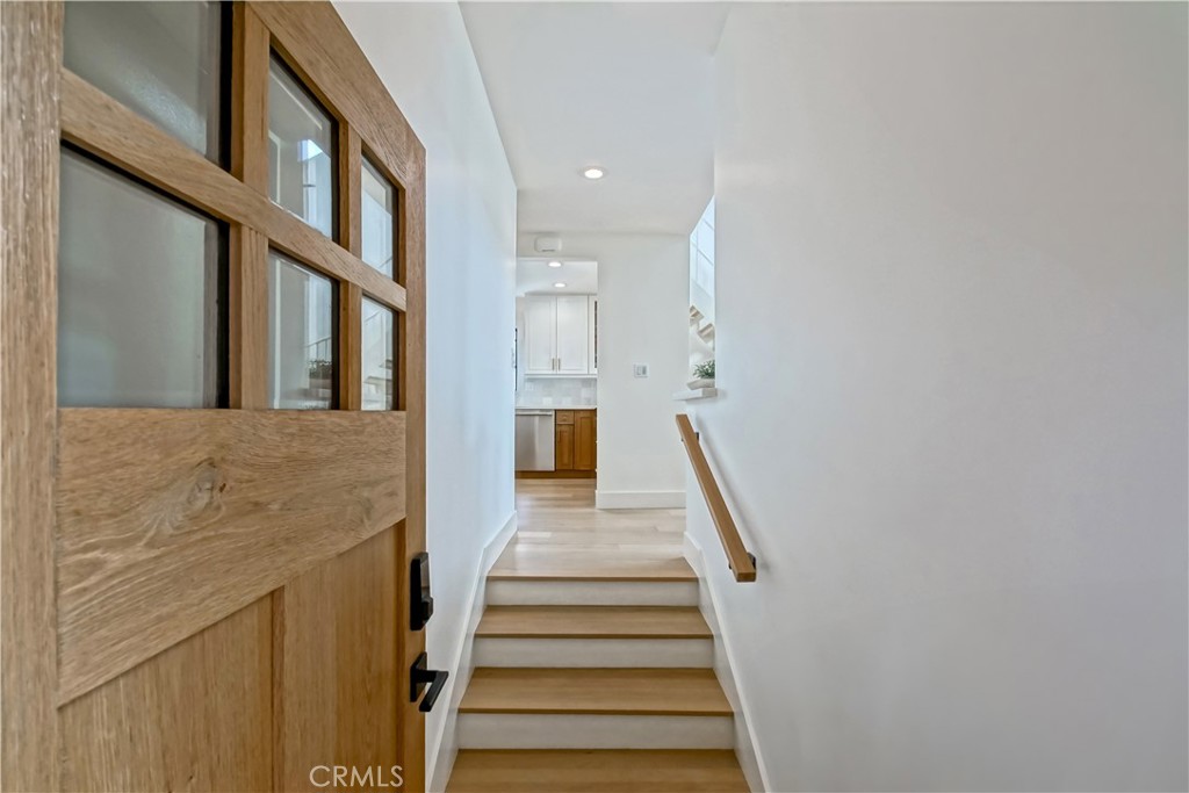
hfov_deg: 100.4
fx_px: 495
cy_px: 396
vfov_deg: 77.3
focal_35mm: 15
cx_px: 594
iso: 400
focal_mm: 10
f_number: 8
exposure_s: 1/60
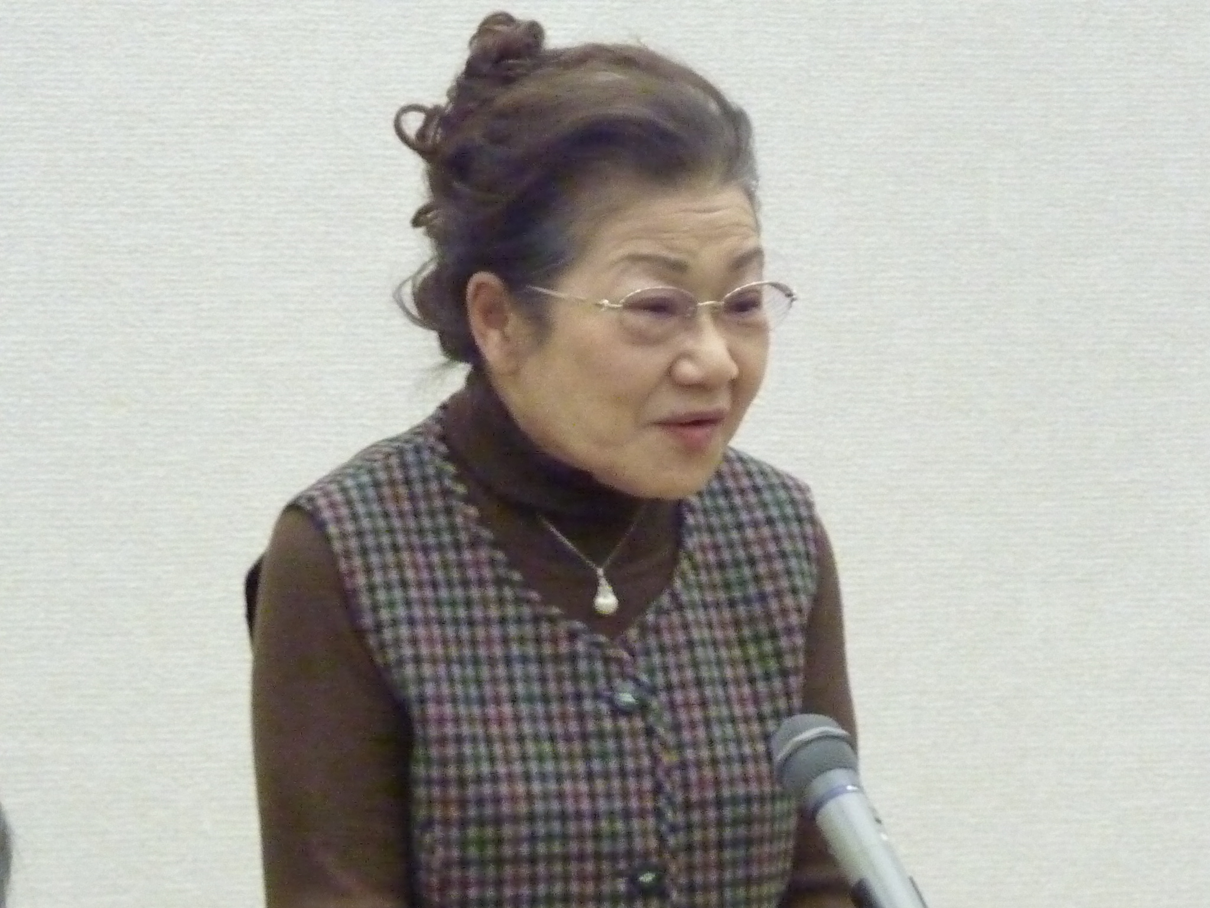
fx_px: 10661
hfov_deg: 6.5
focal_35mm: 305
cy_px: 454
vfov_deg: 4.9
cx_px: 605
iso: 1250
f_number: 4.5
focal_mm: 27.8
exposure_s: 1/40
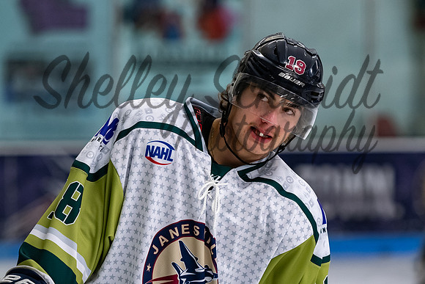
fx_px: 3320
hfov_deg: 7.3
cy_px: 126
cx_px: 244
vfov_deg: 4.9
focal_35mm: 281
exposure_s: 1/800
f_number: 3.2
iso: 2000
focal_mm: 160
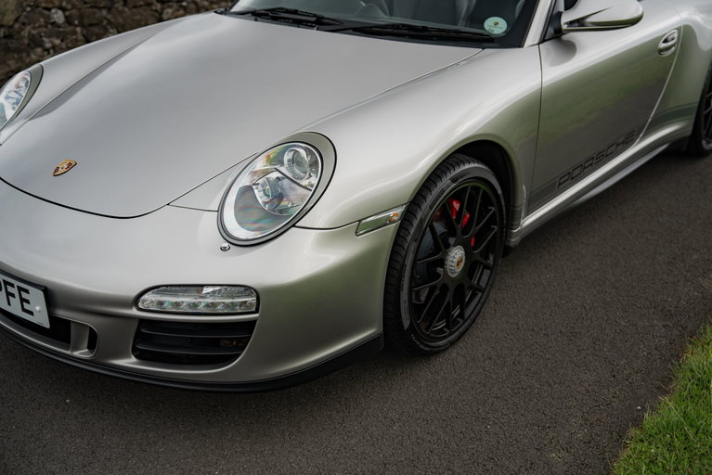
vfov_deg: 32.7
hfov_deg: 47.4
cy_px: 238
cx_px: 356
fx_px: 811
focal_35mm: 41
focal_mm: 41
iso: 160
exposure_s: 1/400
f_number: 2.8
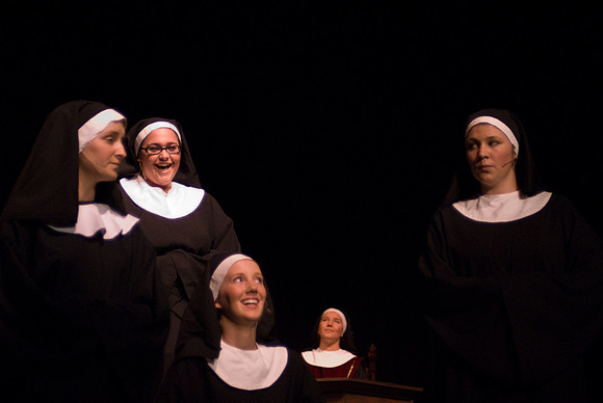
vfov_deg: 18.2
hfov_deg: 27.0
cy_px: 202
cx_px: 302
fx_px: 1257
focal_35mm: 75
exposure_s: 1/100
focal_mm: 50
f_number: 2.8
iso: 1600
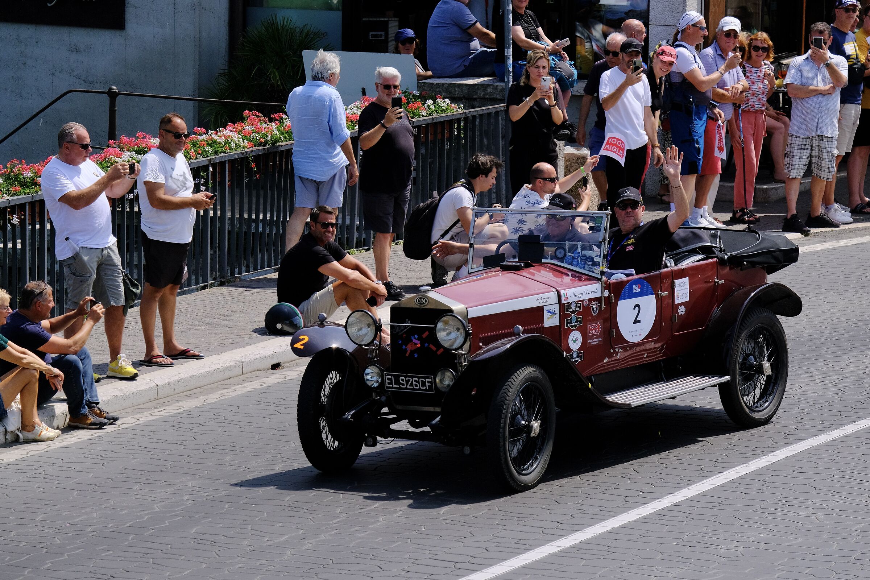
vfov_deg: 7.2
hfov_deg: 10.7
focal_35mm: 192
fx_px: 4640
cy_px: 290
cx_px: 435
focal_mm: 128
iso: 640
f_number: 5.6
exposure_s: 1/2700
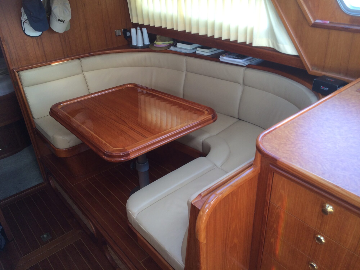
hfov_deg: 60.0
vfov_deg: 46.8
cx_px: 180
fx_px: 312
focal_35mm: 30
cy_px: 135
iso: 50
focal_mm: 4.12
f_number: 2.2
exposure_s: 1/60
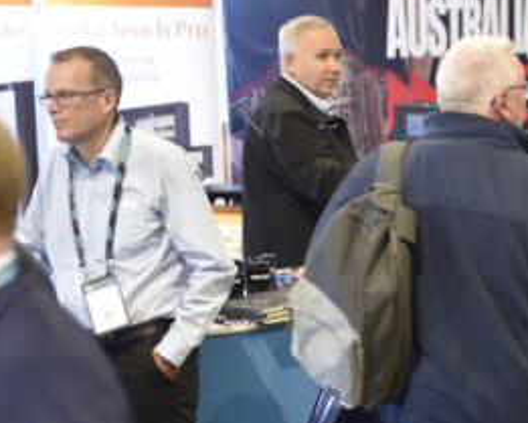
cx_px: 704
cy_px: 482
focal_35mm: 129
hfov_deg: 14.3
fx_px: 2017
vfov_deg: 11.8
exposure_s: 1/60
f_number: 1.4
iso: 800
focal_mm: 35
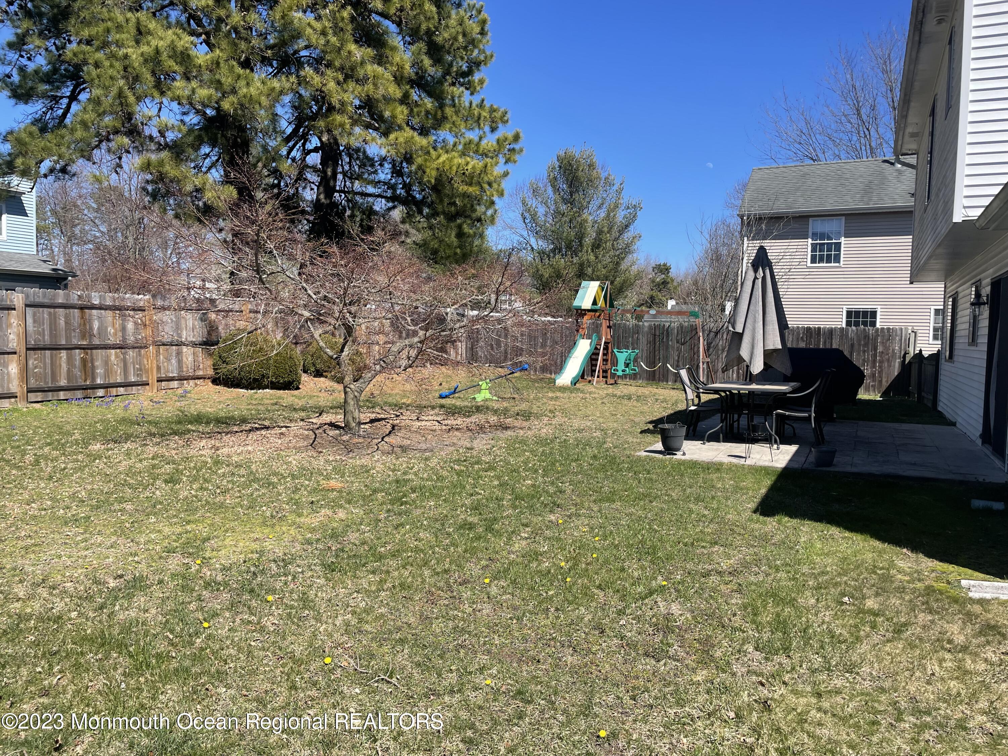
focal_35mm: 26
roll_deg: -1.2
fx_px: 757
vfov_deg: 53.1
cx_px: 504
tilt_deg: -3.1
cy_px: 378
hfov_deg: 67.3
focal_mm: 4.2
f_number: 1.6
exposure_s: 1/2681
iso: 32
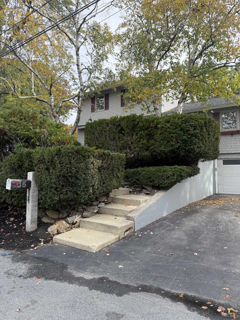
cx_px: 120
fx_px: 222
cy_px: 160
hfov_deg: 56.8
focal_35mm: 24
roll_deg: +0.1
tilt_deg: +5.7
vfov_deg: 71.6
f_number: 1.78
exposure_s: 1/1522
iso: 100
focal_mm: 6.76
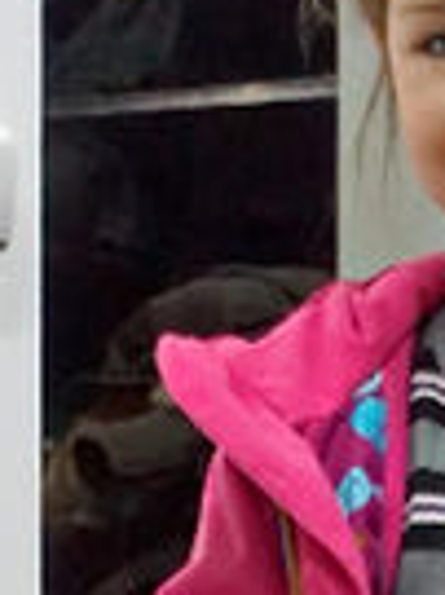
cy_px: 824
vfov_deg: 5.9
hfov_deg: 4.4
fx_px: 5772
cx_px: 386
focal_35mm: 336
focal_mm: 35
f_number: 4.5
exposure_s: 1/100
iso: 3200
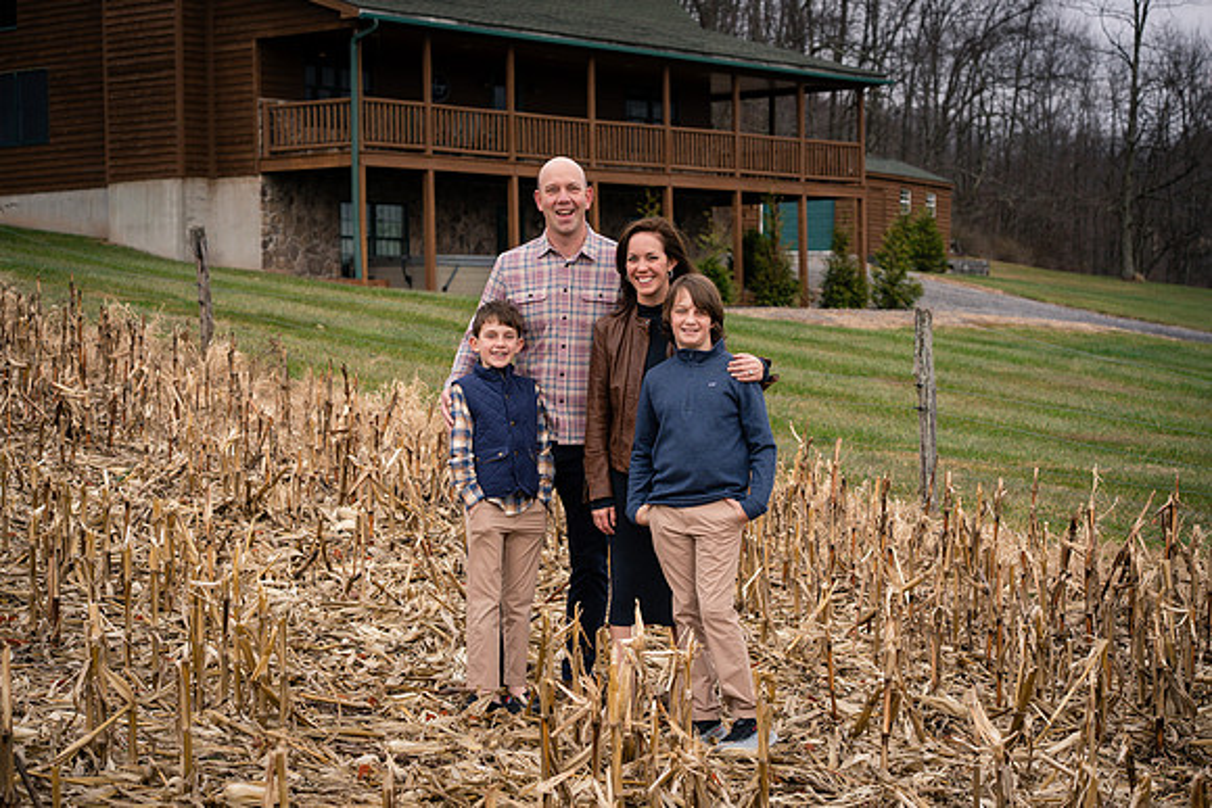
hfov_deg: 23.9
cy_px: 404
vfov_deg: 16.1
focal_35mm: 85
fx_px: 2862
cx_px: 606
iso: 320
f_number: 5.6
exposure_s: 1/500
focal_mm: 85
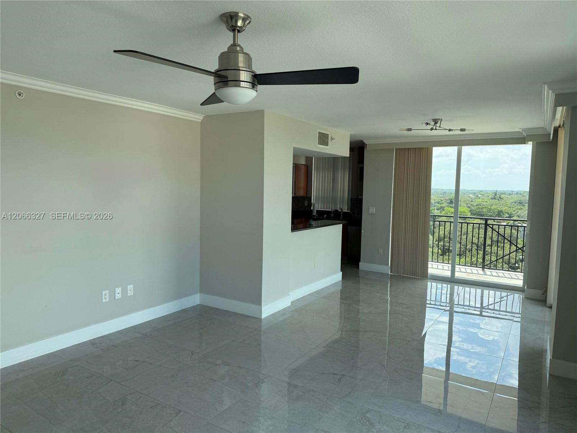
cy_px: 216
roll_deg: -1.8
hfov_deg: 71.6
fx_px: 400
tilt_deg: -2.8
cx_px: 288
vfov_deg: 56.8
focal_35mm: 24
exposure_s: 1/1075
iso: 100
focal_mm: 6.76
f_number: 1.78
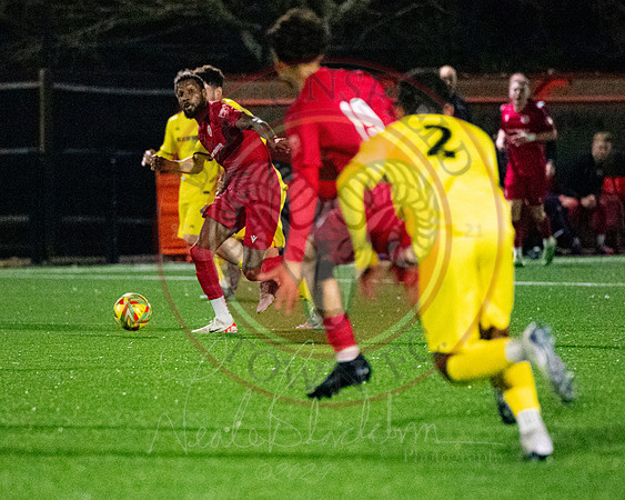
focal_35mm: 434
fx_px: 8030
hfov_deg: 4.5
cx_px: 345
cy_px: 278
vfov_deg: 3.6
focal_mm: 200
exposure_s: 1/1000
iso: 8000
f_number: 2.8
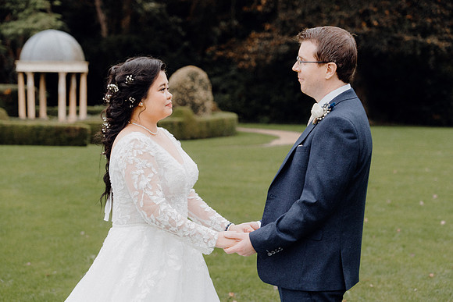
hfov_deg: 28.8
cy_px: 151
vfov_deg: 19.5
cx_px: 226
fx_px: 881
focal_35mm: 70
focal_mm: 70
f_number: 3.5
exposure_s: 1/160
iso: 1000
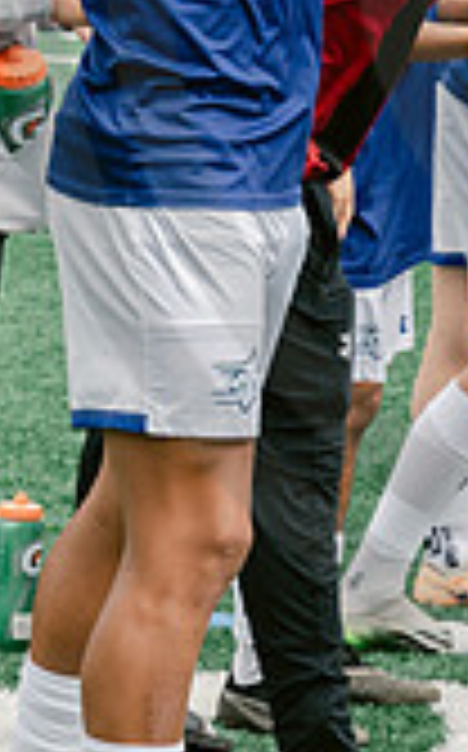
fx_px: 4501
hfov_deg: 5.9
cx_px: 796
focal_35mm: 220
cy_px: -70
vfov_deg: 9.5
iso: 400
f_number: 5.6
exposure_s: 1/500
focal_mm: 62
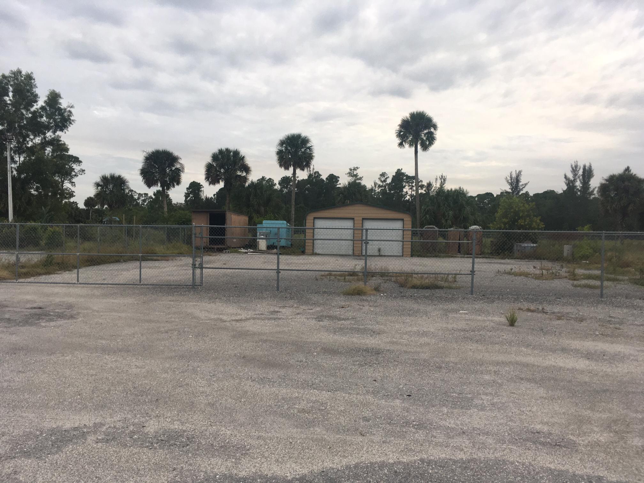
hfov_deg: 61.7
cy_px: 242
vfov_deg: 48.2
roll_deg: -0.4
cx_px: 322
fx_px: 540
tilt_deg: -0.3
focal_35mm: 29
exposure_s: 1/120
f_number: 2.2
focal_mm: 4.15
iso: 40
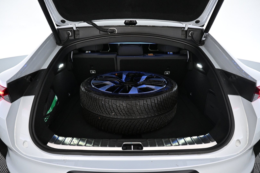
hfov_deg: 73.7
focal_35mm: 24
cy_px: 86
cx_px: 130
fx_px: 173
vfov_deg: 53.1
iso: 1600
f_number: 3.5
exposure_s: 1/50
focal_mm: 16
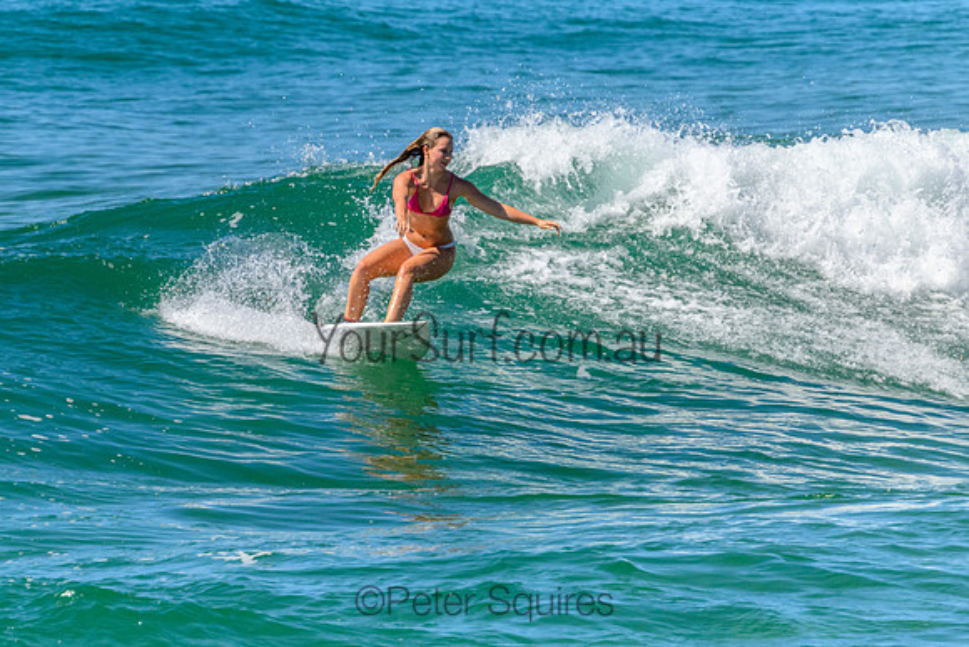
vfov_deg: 1.3
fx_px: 29630
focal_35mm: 1101
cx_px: 453
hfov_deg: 1.9
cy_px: 298
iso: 1250
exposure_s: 1/2000
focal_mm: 800
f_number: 11
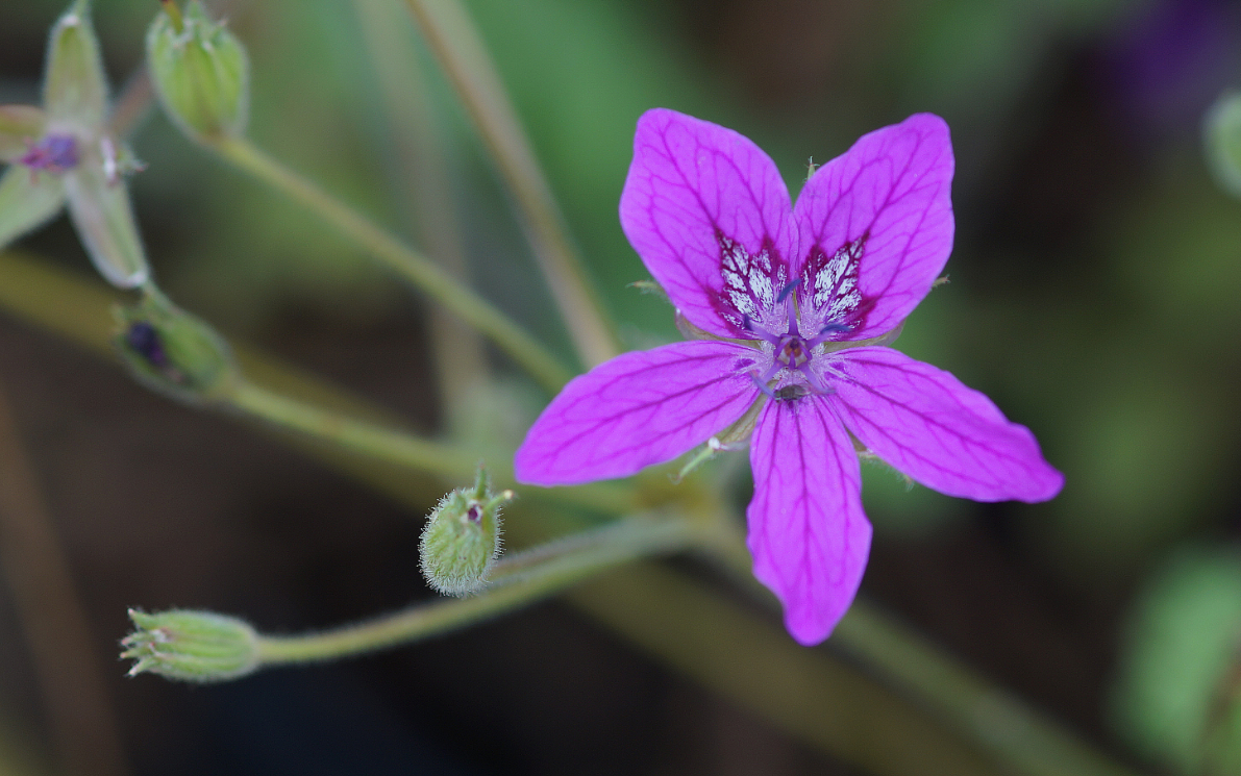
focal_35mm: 154
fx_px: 5210
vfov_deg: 8.5
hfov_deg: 13.6
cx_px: 617
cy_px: 379
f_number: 4
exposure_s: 1/160
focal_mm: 100
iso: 100
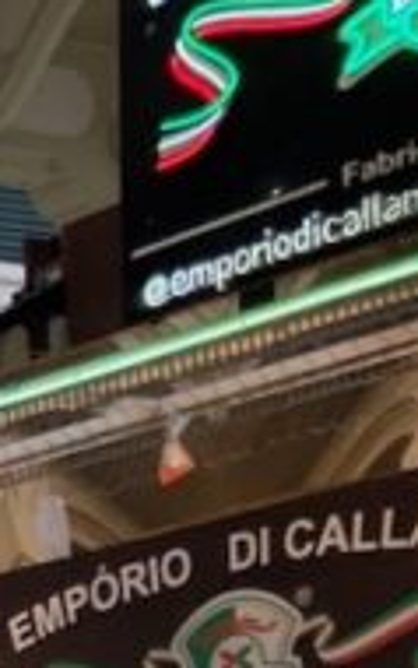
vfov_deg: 12.6
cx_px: -1328
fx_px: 2912
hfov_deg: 6.4
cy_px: 918
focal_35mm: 160
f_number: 1.8
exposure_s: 1/60
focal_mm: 3.99
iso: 50
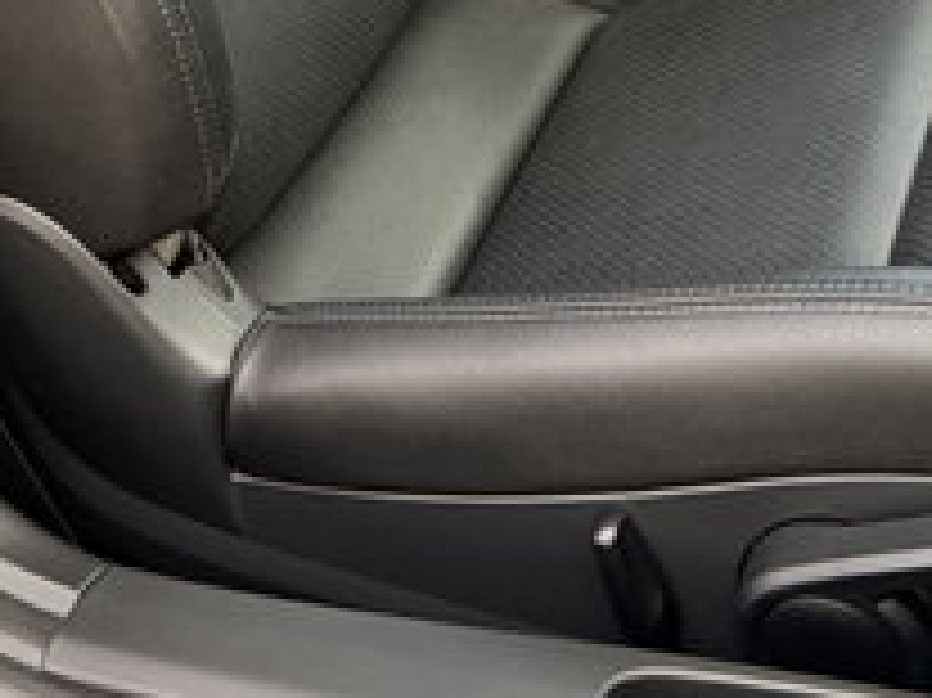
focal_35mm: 89
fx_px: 2395
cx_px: 410
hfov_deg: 22.0
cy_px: -527
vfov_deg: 14.7
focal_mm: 6.76
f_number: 1.78
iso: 250
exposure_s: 1/60
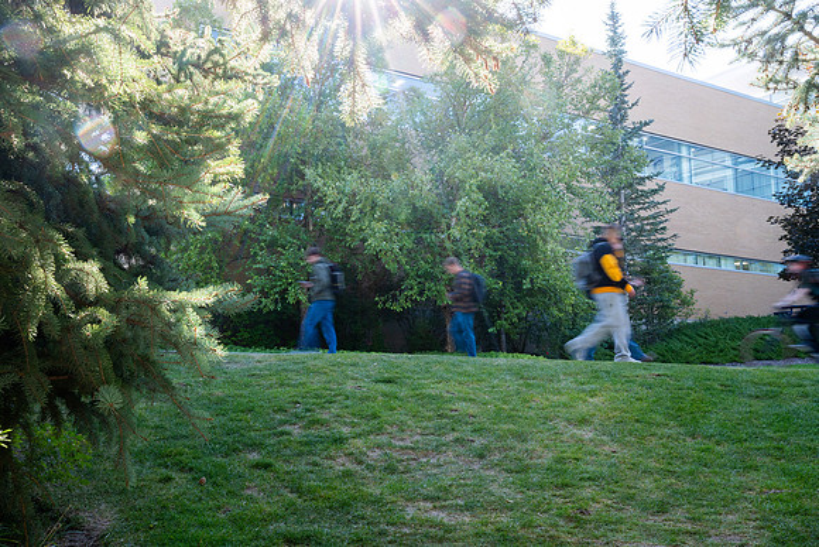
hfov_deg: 53.1
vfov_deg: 36.9
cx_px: 410
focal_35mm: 36
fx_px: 819
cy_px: 274
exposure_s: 1/13
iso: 200
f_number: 22
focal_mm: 36
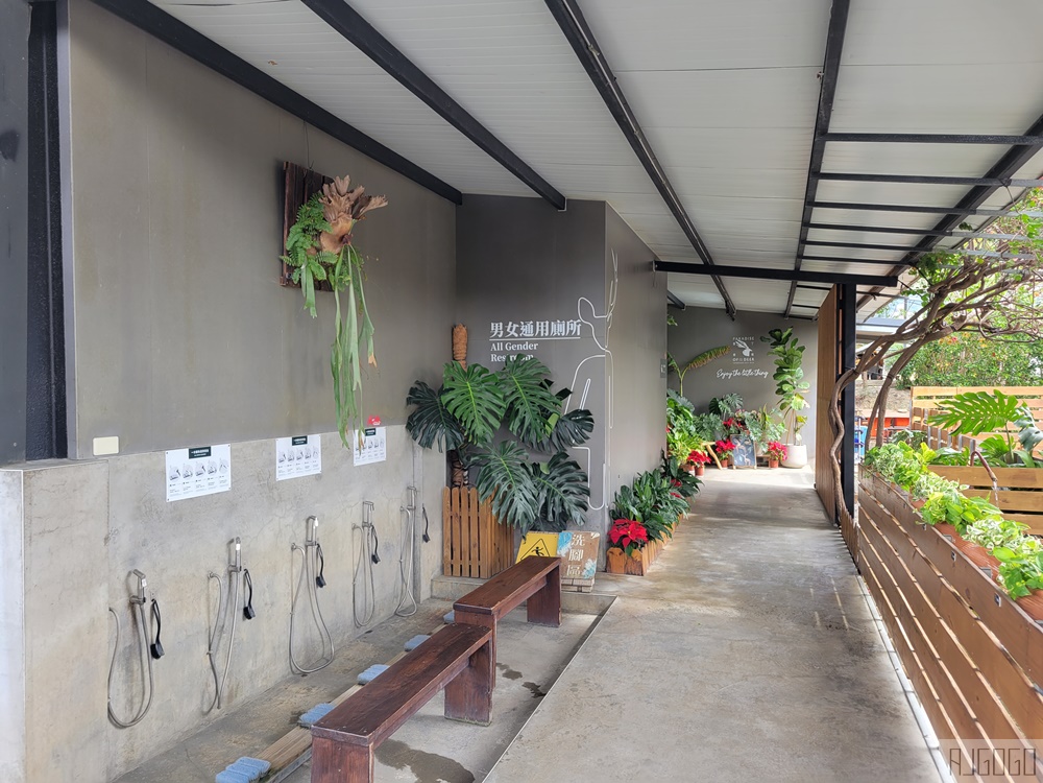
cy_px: 392
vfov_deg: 53.1
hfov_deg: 67.3
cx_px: 522
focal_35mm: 26
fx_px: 783
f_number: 1.8
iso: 40
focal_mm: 5.4
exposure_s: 1/145
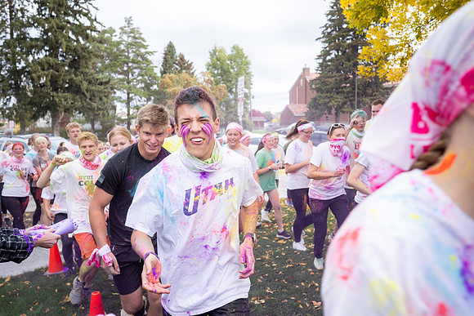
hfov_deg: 61.9
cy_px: 158
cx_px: 237
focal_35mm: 30
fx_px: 395
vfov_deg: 43.6
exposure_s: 1/500
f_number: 4
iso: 500
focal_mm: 30
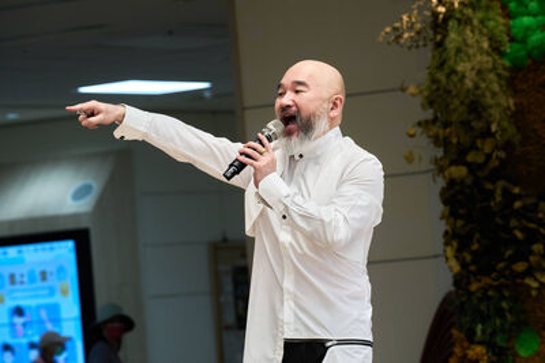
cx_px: 272
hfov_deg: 10.3
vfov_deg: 6.9
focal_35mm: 200
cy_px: 182
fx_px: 3029
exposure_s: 1/250
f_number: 8
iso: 3200
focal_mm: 200
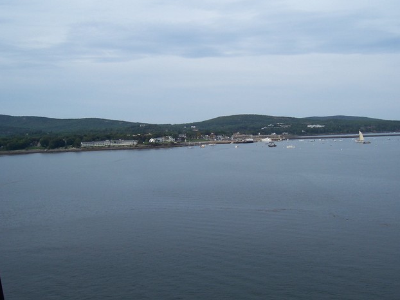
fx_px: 404
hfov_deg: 52.6
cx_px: 205
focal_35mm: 35
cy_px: 149
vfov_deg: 40.7
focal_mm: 5.6
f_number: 5.6
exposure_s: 1/250
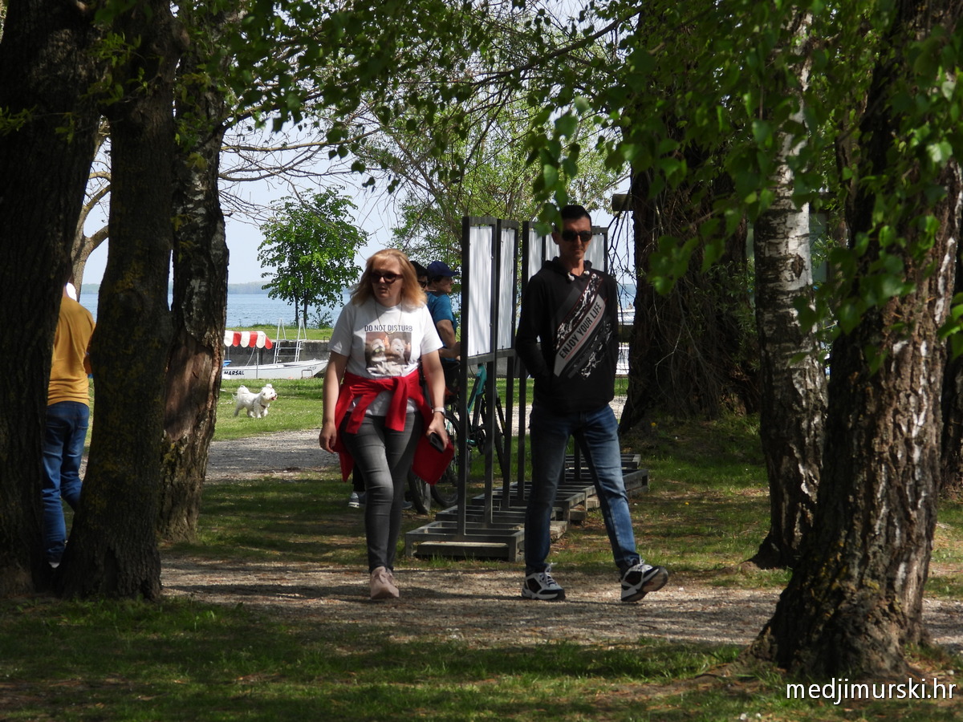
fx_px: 4729
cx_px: 482
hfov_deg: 11.6
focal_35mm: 170
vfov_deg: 8.7
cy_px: 361
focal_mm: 30.5
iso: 100
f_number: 4
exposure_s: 1/500
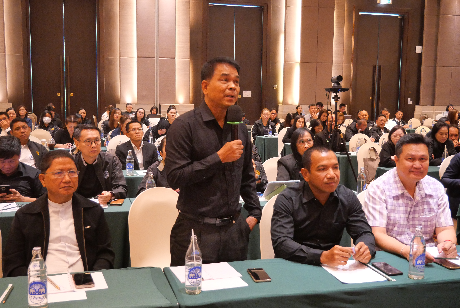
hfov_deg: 47.4
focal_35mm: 41
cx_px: 230
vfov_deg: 32.7
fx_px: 524
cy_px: 154
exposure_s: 1/60
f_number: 4.1
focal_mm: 20
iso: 3200
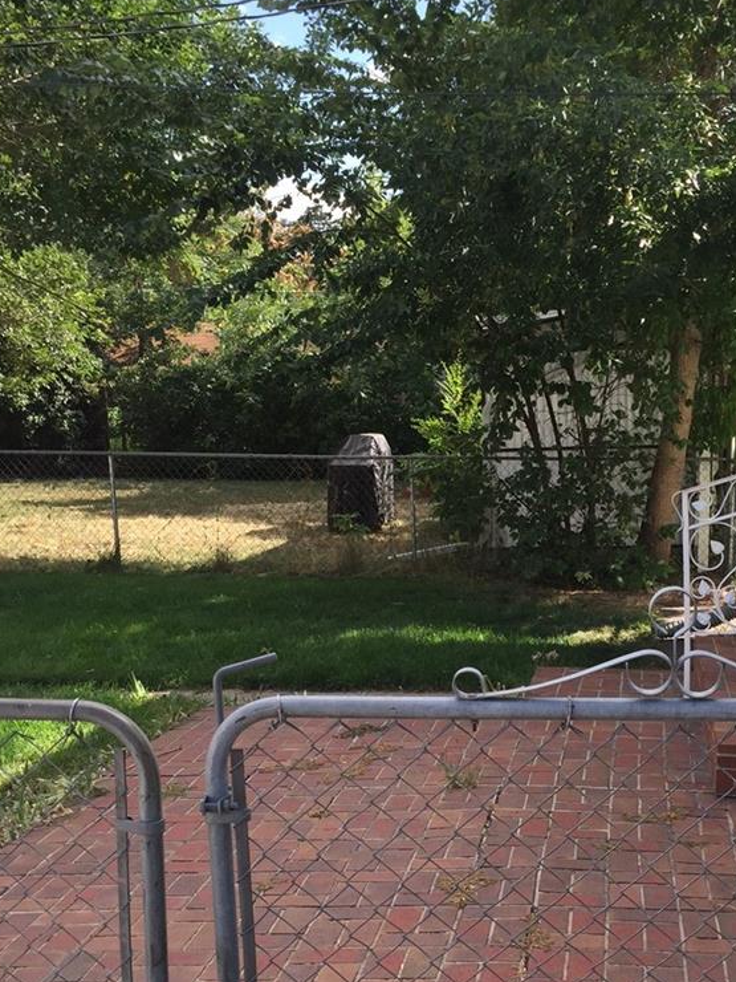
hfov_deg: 30.4
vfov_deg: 40.0
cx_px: 554
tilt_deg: -10.2
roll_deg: +0.4
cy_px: 648
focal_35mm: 47
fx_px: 1332
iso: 32
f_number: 2.2
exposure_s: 1/565
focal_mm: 4.15
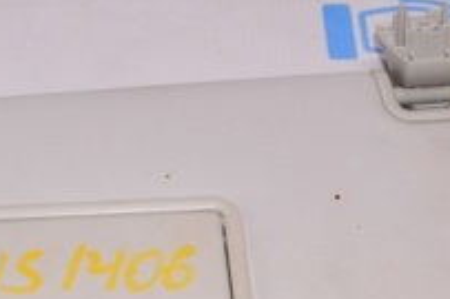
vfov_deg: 13.1
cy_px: 198
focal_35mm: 104
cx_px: 44
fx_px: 1299
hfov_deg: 19.3
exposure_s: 1/200
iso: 1600
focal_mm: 22
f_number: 8
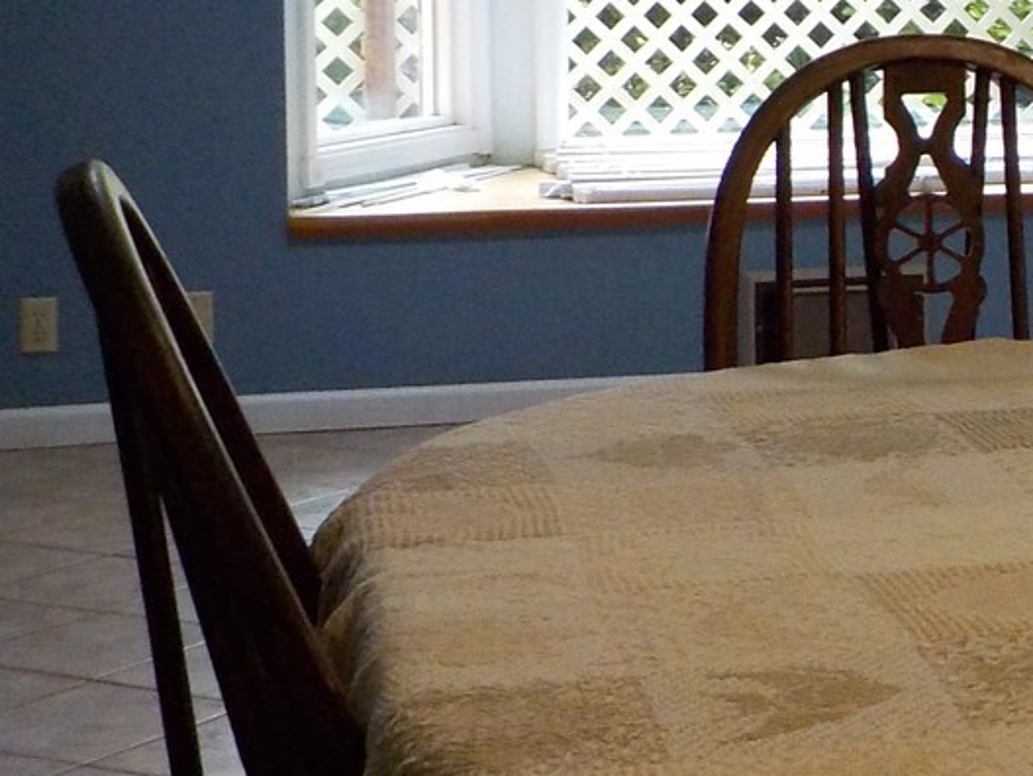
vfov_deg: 16.1
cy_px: 90
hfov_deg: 19.8
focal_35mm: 91
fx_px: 2717
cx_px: 1351
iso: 280
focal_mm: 4.1
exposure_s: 1/30
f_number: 3.3
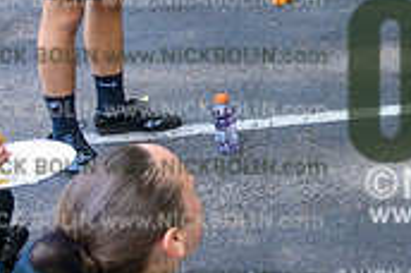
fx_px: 923
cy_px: 110
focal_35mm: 81
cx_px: 516
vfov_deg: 16.8
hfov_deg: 22.7
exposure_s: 1/400
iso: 2500
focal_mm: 24
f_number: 5
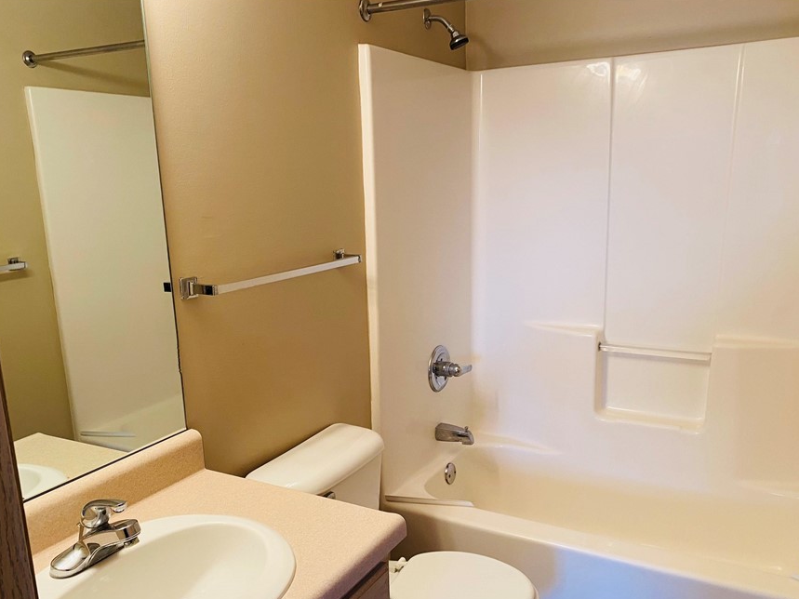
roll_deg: +1.6
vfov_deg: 45.2
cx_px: 376
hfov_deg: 58.3
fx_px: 715
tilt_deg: -16.1
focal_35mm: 31
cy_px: 352
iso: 125
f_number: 1.8
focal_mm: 4.25
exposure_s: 1/60
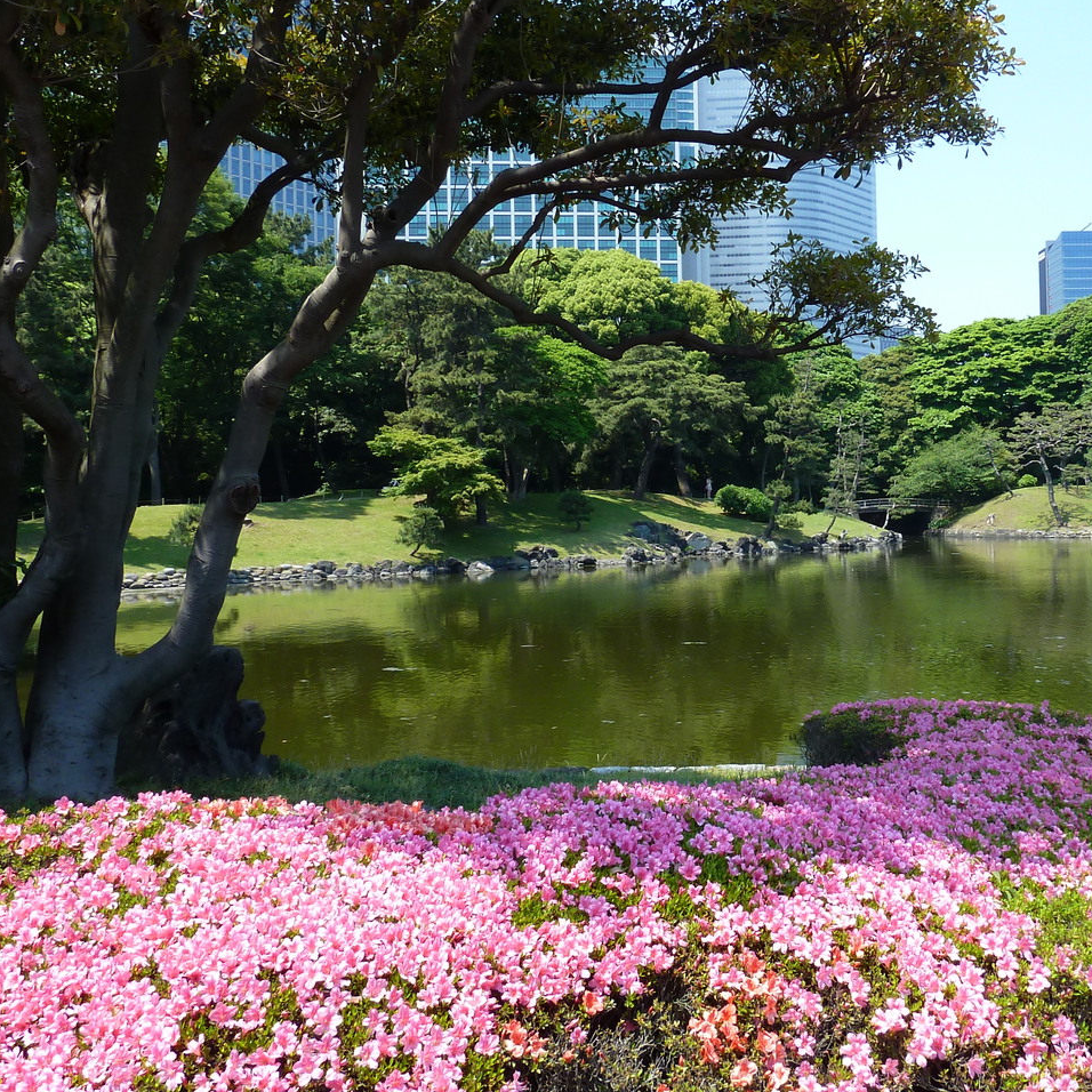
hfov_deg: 44.6
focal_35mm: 37
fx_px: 1321
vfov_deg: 44.9
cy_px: 507
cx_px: 683
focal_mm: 4.1
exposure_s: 1/200
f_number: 4
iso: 80
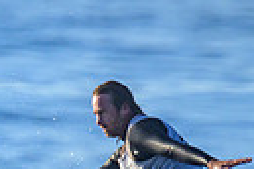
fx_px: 35395
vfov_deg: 0.3
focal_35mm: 5017
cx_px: -100
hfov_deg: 0.4
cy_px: 217
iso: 800
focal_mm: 1120
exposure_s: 1/2000
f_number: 9
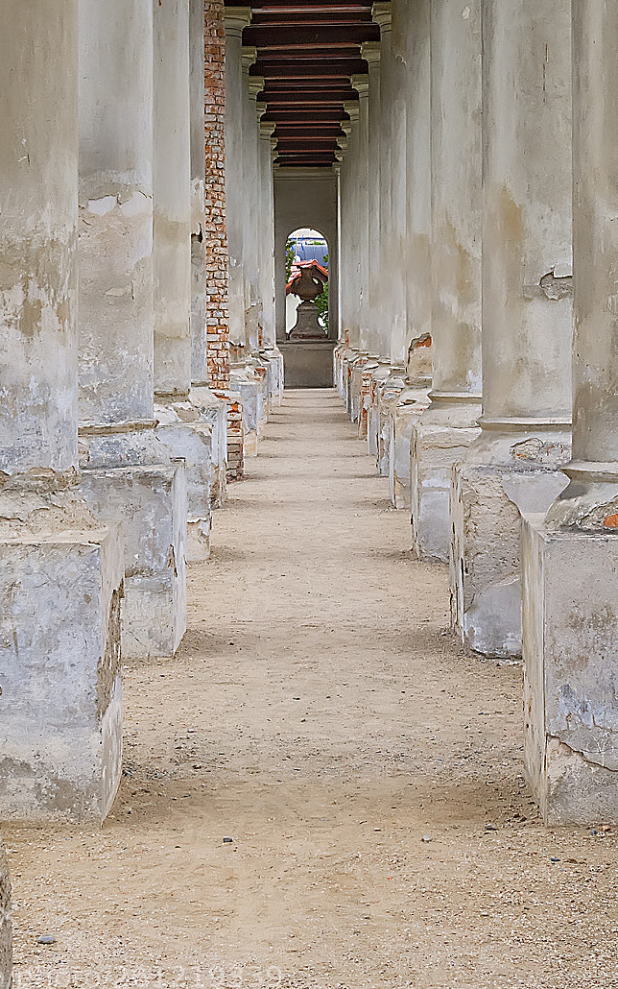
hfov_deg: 17.2
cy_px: 284
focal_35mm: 76
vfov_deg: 26.9
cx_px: 292
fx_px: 2047
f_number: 11
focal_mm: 32
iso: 800
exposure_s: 1/320
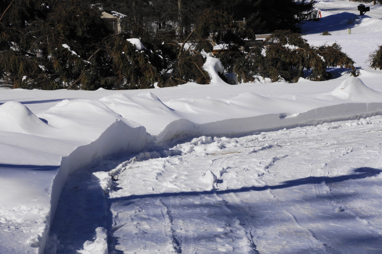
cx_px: 191
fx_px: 1114
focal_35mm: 105
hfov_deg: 19.5
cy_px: 127
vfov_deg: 13.0
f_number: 13
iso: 100
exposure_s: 1/200
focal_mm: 70
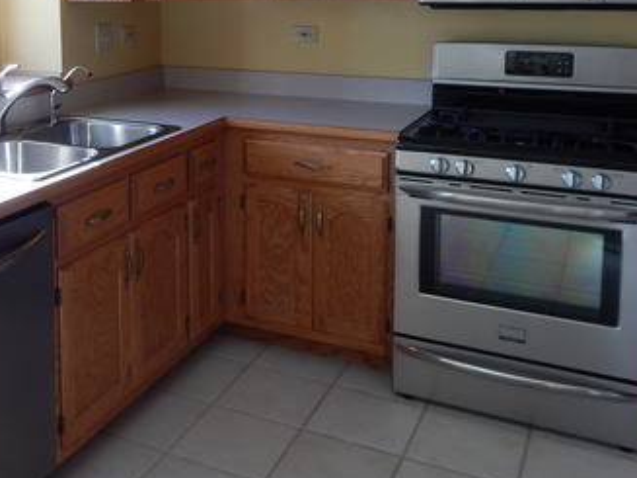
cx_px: 156
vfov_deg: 31.0
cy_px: 64
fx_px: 828
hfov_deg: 40.8
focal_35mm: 45
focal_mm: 4
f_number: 3
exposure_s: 1/40
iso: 125
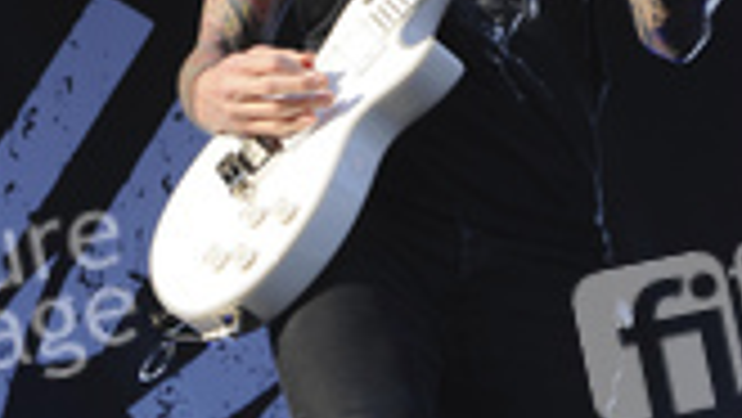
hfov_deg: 17.6
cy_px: 94
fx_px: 2402
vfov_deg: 9.9
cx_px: 398
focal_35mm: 122
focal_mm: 48
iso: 400
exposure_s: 1/200
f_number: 10
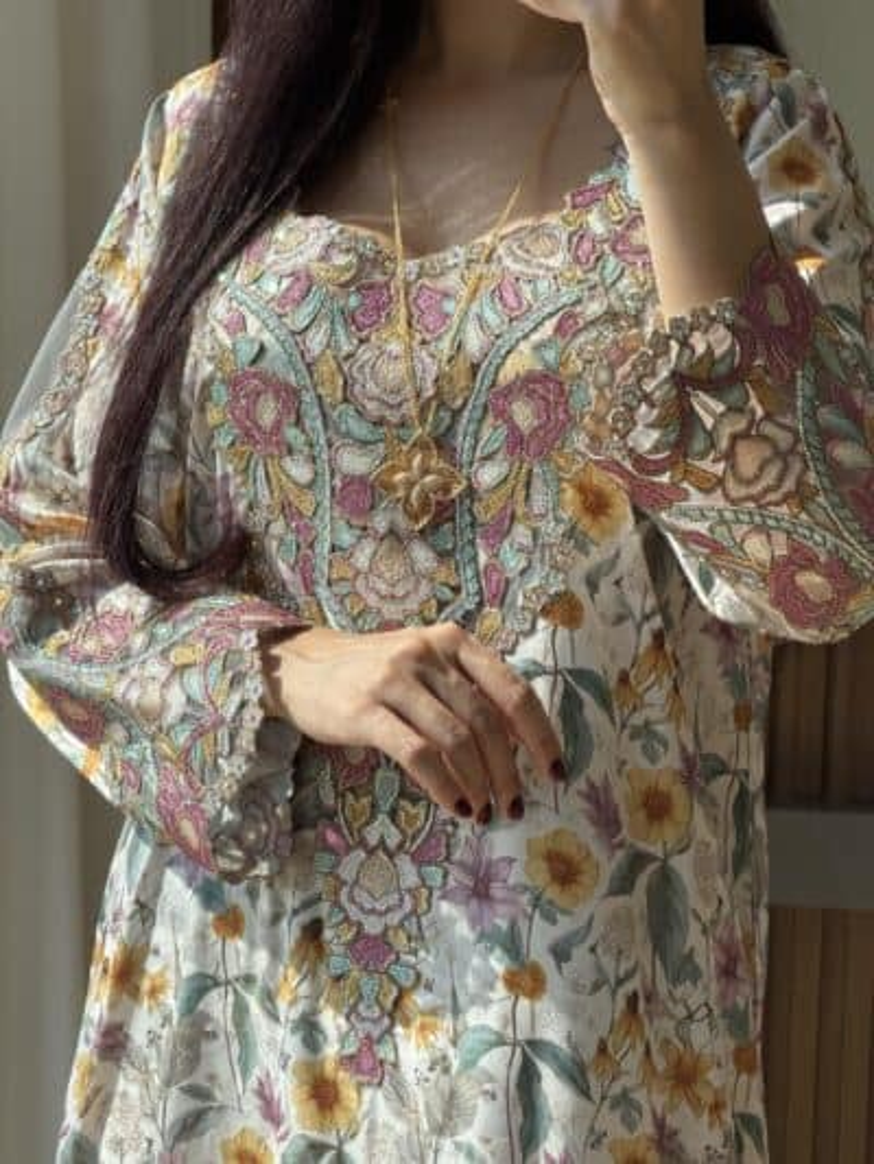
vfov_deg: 19.6
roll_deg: -0.7
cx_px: 437
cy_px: 582
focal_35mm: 100
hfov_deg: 14.8
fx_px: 3365
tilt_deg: -27.0
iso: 50
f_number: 2.8
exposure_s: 1/310
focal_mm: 16.89
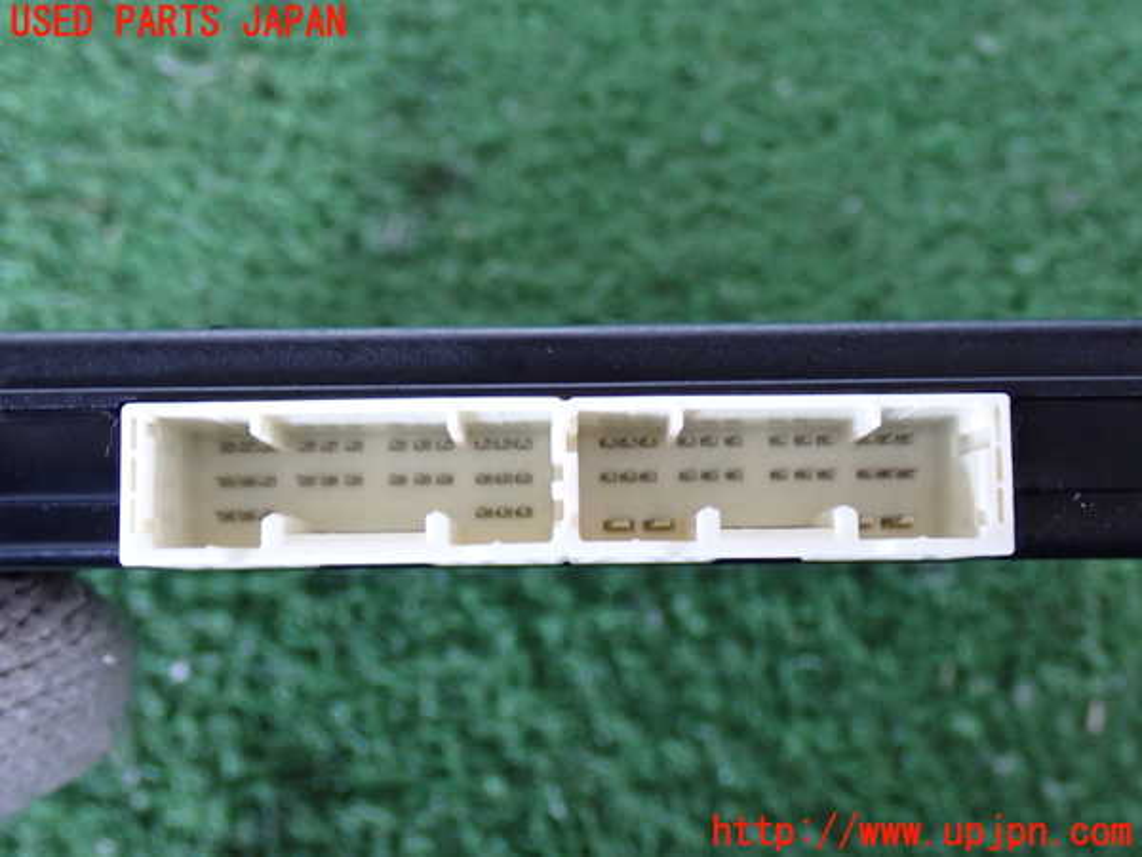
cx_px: 571
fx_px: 1913
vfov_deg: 25.2
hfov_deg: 33.2
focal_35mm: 58
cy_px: 428
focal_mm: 10.35
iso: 800
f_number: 3.5
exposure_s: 1/20
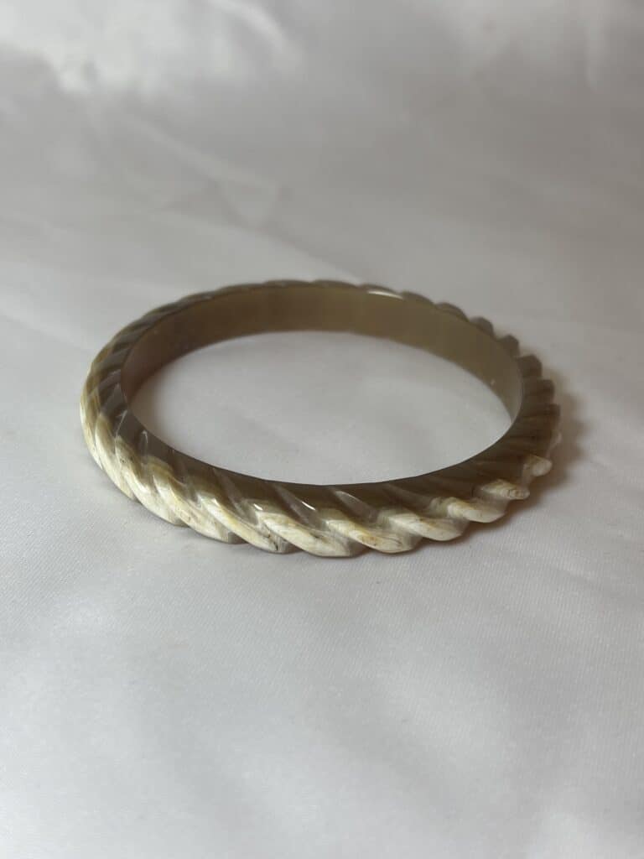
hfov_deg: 28.0
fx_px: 1290
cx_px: 322
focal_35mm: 52
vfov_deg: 36.8
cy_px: 430
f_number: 1.6
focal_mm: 5.96
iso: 25
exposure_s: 1/132
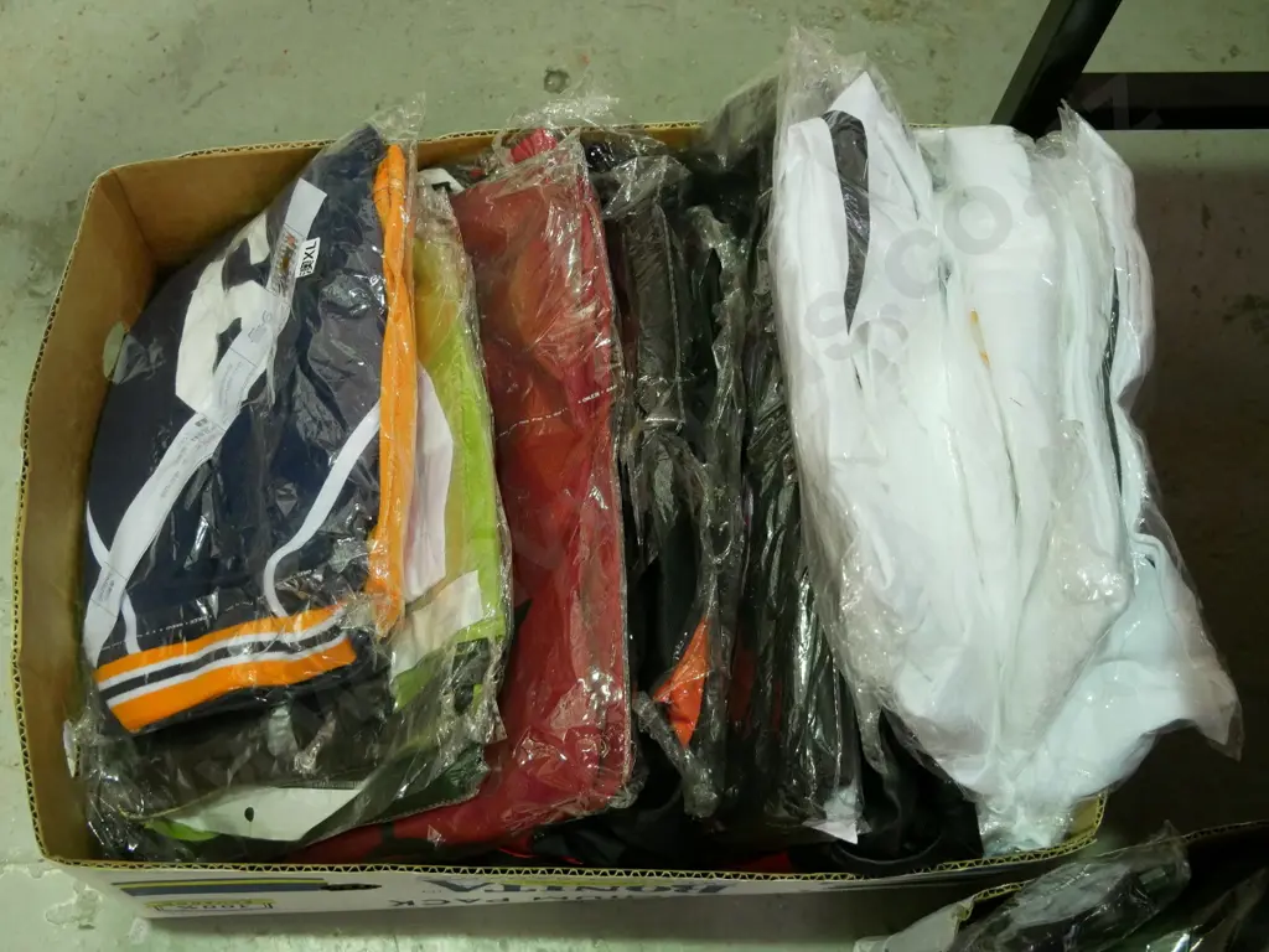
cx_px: 634
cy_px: 476
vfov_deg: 31.5
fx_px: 1686
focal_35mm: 46
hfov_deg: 41.2
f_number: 4.3
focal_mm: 23
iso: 3200
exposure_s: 1/50
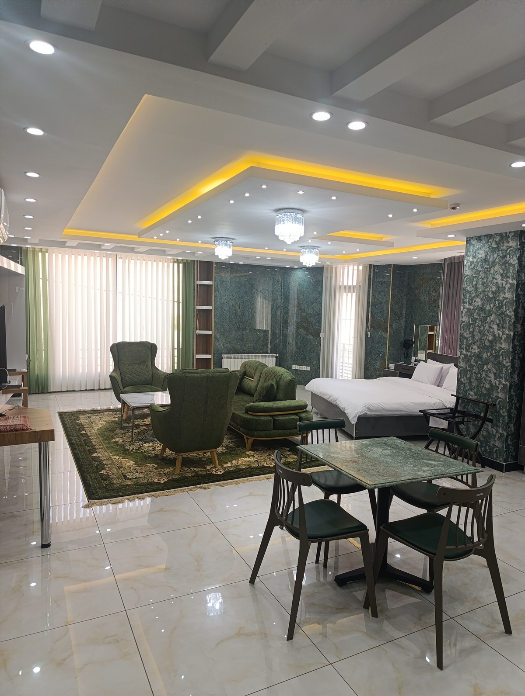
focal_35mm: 23
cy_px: 348
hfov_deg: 59.0
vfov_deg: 73.8
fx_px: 464
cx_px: 262
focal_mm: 6.14
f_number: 1.6
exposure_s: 1/100
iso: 250
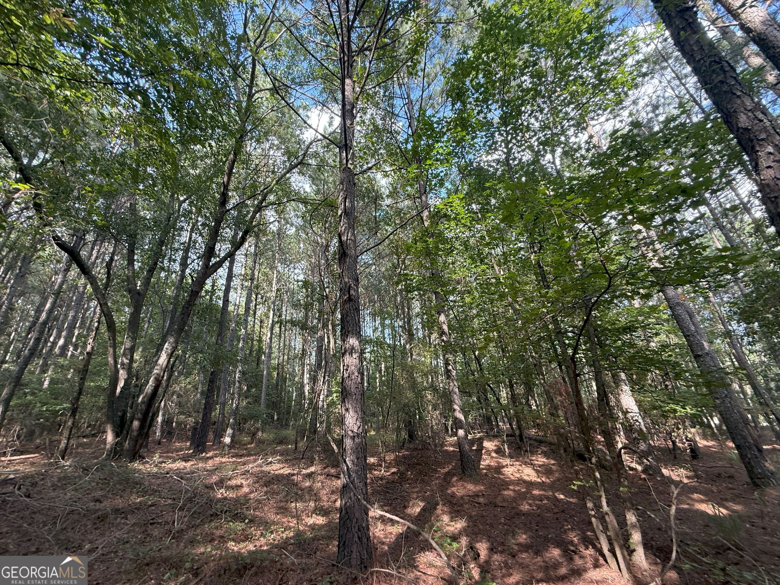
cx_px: 390
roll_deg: +4.9
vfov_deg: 85.7
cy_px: 292
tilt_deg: +24.8
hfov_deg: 102.1
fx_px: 315
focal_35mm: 14
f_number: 2.2
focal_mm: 2.22
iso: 64
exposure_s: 1/104
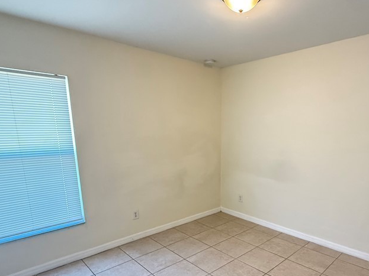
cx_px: 224
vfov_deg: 57.9
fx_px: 245
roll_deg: -0.3
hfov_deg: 73.0
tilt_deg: -11.7
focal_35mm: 23
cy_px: 178
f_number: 2.2
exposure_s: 1/60
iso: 640
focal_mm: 2.22
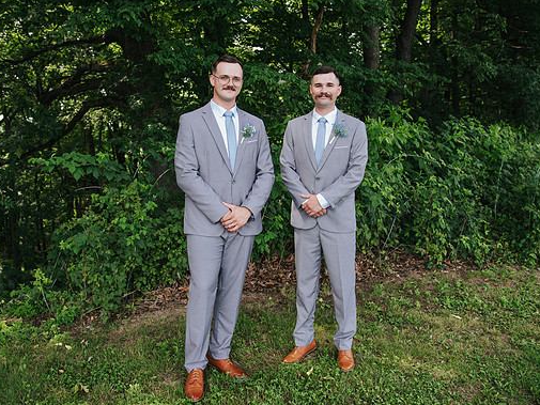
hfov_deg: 58.2
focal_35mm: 31
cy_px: 172
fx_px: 484
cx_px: 240
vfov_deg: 45.3
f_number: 4
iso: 250
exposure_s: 1/200
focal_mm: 24
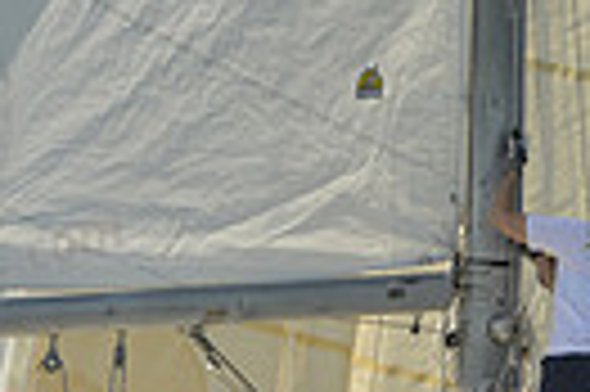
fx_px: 21786
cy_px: 466
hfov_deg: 1.6
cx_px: 360
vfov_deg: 1.0
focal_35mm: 1331
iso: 200
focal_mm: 300
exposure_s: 1/1600
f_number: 5.6
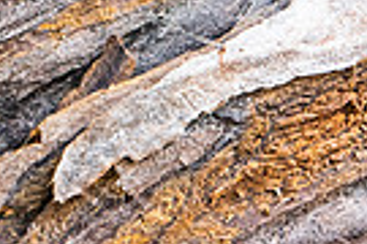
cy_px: -202
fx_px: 2620
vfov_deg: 5.3
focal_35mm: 257
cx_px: -247
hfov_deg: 7.8
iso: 800
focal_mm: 60
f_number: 5.6
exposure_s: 1/80
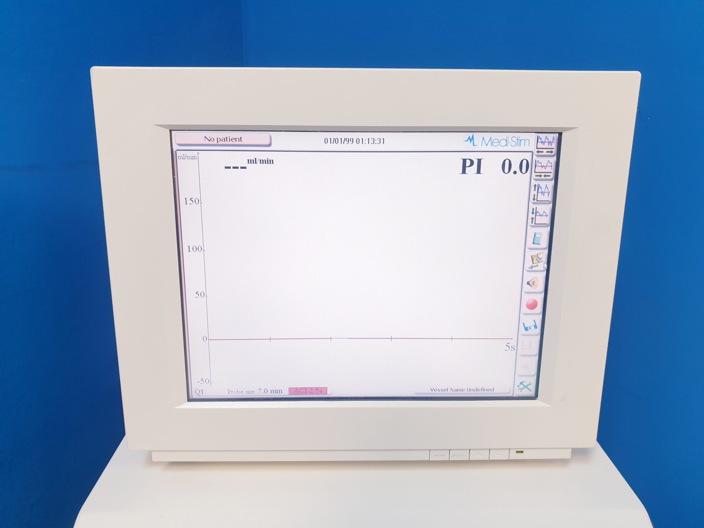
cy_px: 264
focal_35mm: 26
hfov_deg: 67.3
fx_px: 529
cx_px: 352
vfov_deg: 53.1
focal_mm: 4.3
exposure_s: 1/50
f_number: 2.4
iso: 80
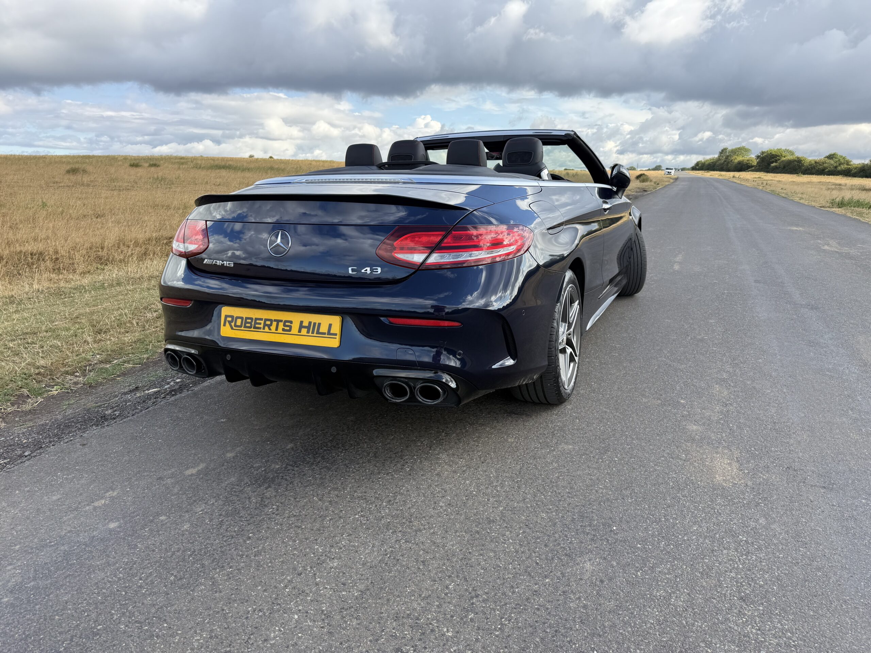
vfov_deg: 56.8
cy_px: 326
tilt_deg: -12.6
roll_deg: +1.1
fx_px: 604
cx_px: 436
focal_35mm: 24
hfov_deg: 71.6
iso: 80
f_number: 1.78
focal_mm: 6.76
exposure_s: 1/1770
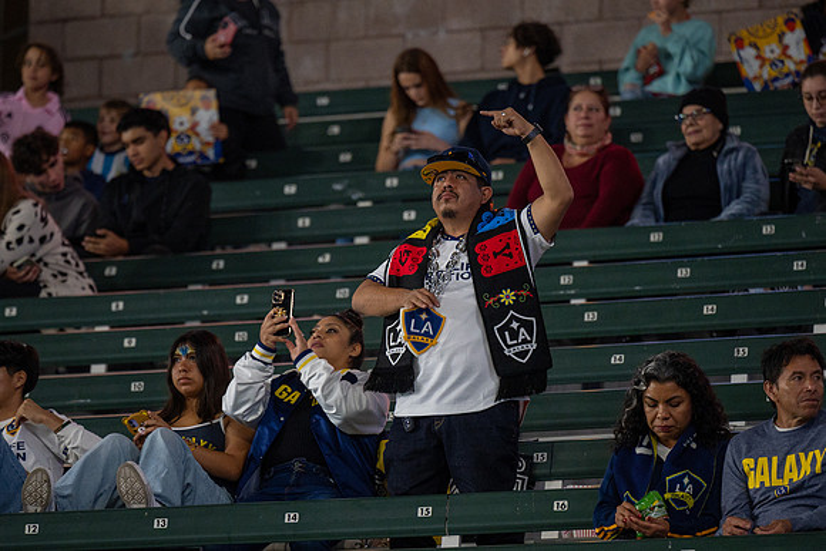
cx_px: 413
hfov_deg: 6.9
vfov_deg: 4.6
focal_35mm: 300
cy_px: 276
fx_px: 6885
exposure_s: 1/500
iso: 1000
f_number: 2.8
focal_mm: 200
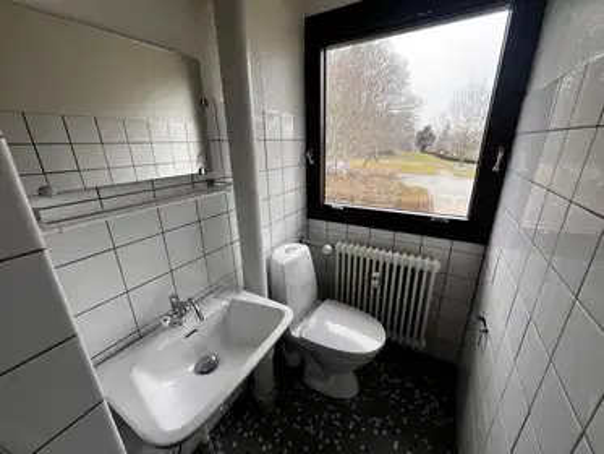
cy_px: 227
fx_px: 227
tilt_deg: -20.6
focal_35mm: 13
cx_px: 302
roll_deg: +1.6
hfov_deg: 106.2
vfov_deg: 89.9
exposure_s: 1/121
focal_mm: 1.57
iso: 32
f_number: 1.8
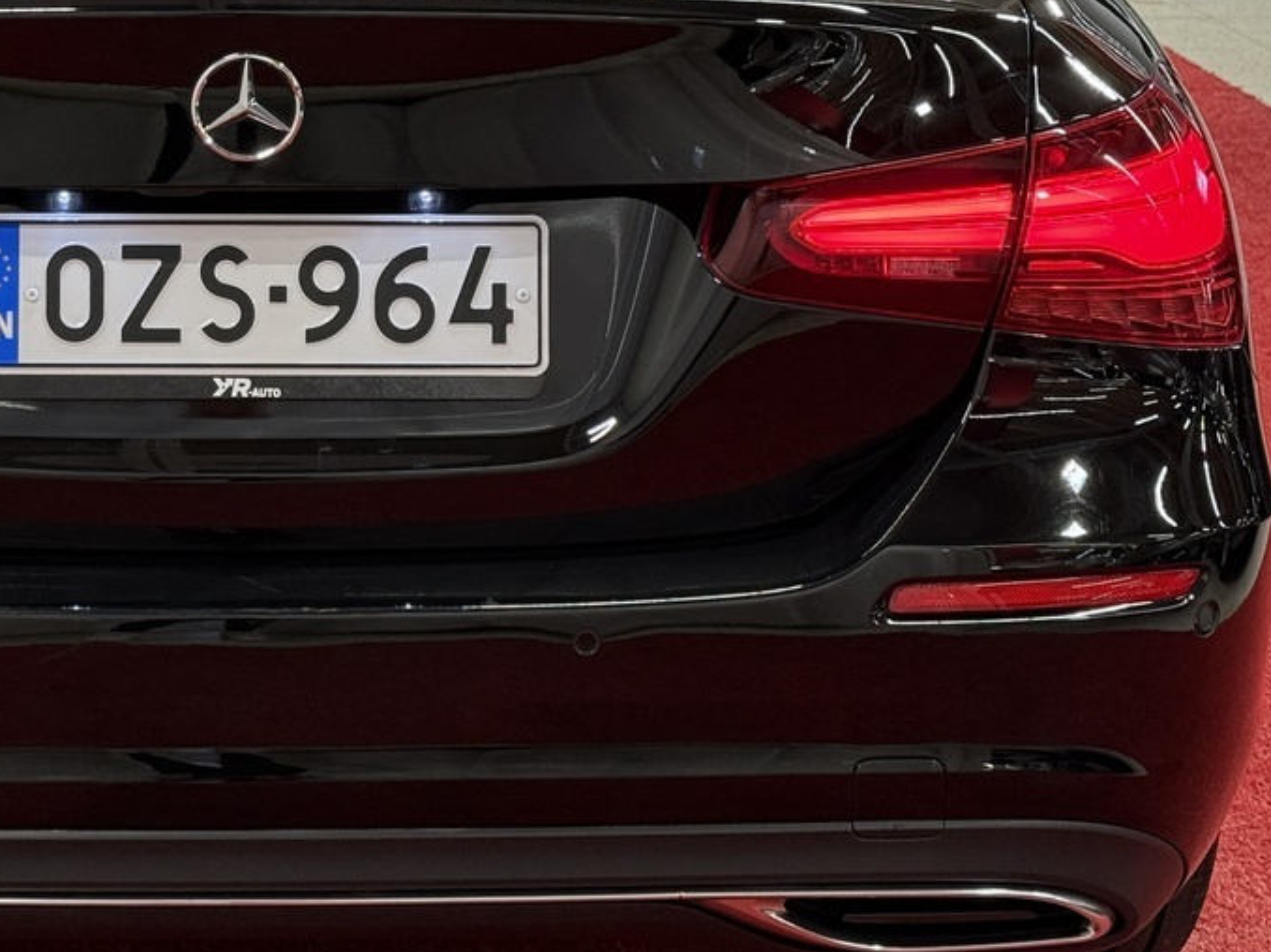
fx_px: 3744
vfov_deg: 14.4
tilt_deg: -10.8
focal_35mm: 102
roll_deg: -0.1
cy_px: 251
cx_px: 276
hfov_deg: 19.1
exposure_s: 1/60
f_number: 1.78
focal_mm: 6.76
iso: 64
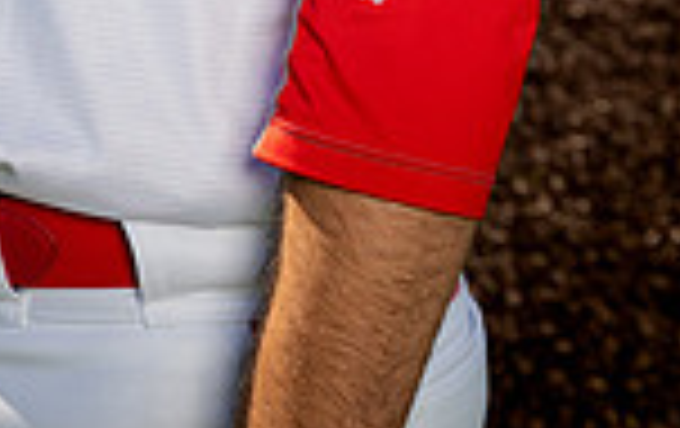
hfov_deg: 10.1
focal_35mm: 206
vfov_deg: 6.2
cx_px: 99
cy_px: -559
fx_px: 3825
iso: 125
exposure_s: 1/250
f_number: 8
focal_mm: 68
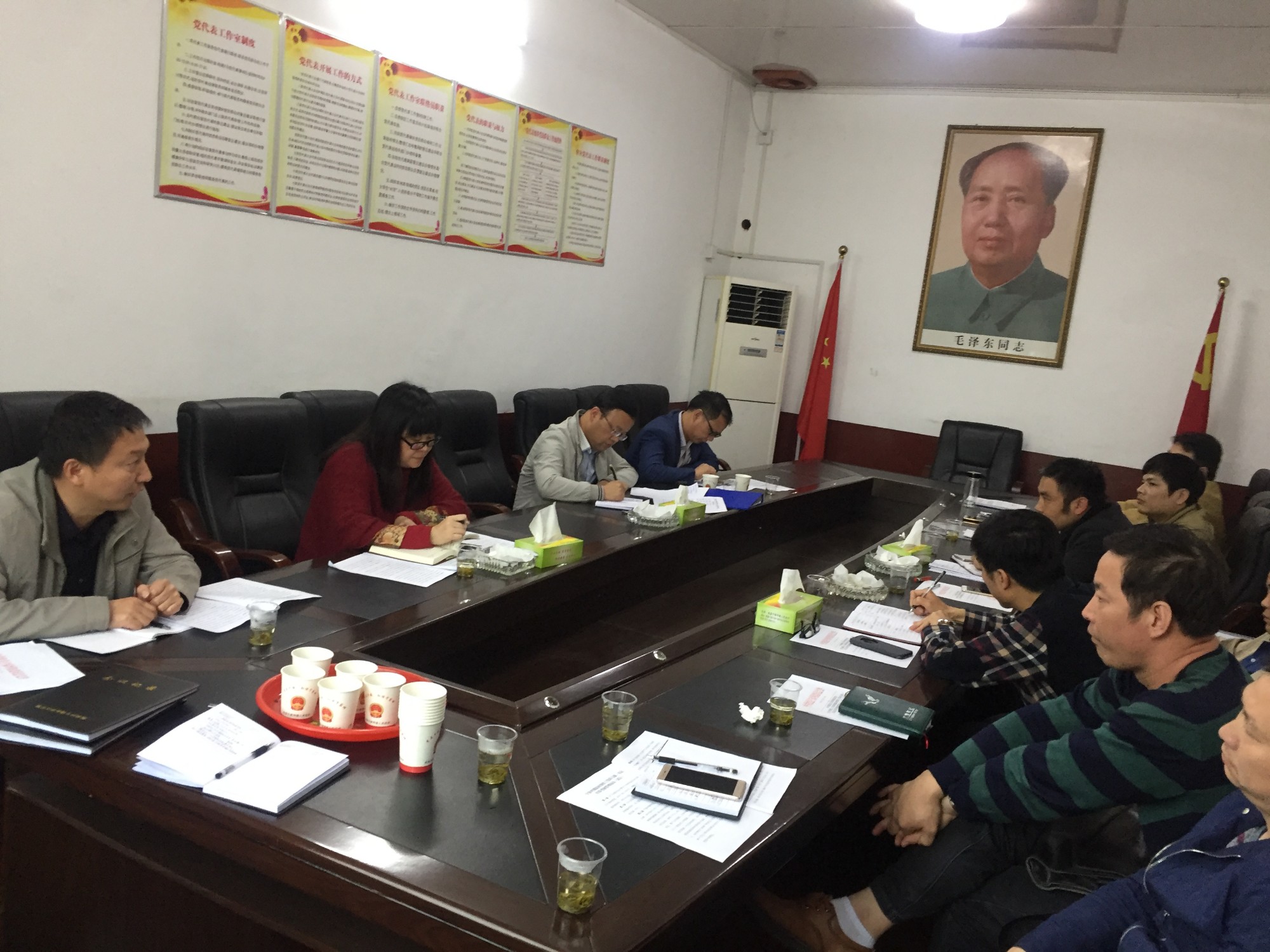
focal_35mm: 29
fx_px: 1064
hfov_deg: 61.7
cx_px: 635
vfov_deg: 48.2
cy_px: 476
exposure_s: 1/33
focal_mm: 4.15
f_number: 2.2
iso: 160
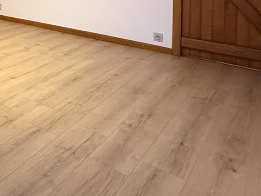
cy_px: -44
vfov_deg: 28.8
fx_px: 324
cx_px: -31
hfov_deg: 36.5
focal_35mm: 43
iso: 640
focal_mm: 2.22
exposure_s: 1/50
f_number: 2.2
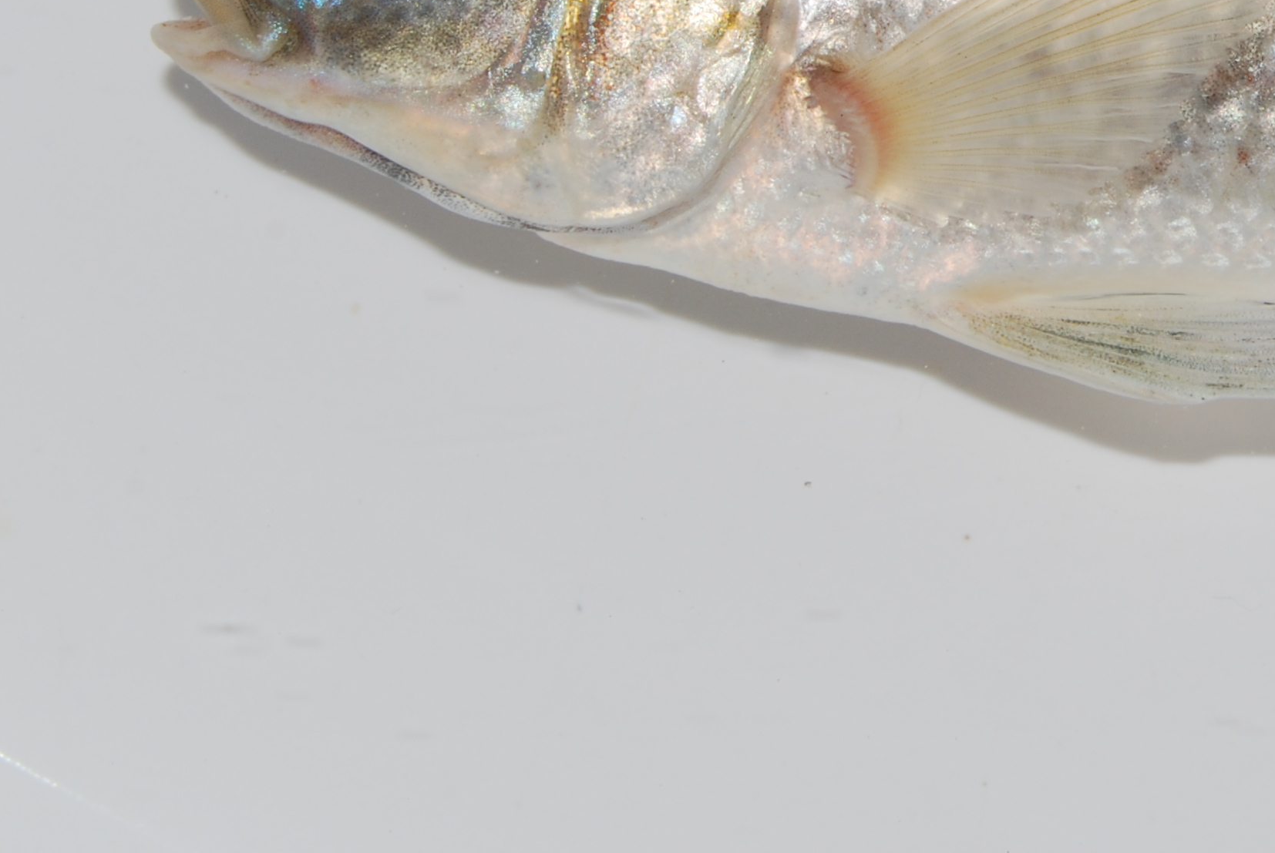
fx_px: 6849
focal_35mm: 193
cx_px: 1307
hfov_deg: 10.5
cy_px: -109
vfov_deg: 7.1
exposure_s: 1/200
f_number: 16
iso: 100
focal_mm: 55
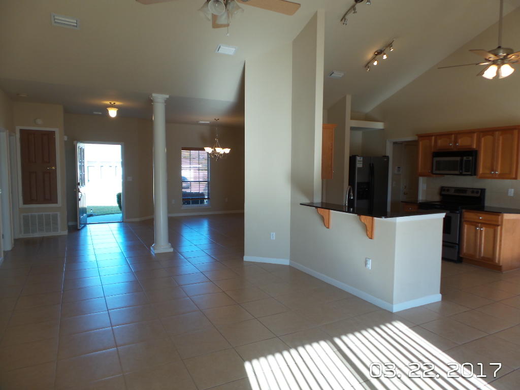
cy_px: 195
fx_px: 346
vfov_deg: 58.9
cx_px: 260
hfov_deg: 73.9
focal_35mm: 23
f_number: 3.5
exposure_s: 1/80
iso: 100
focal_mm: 4.1
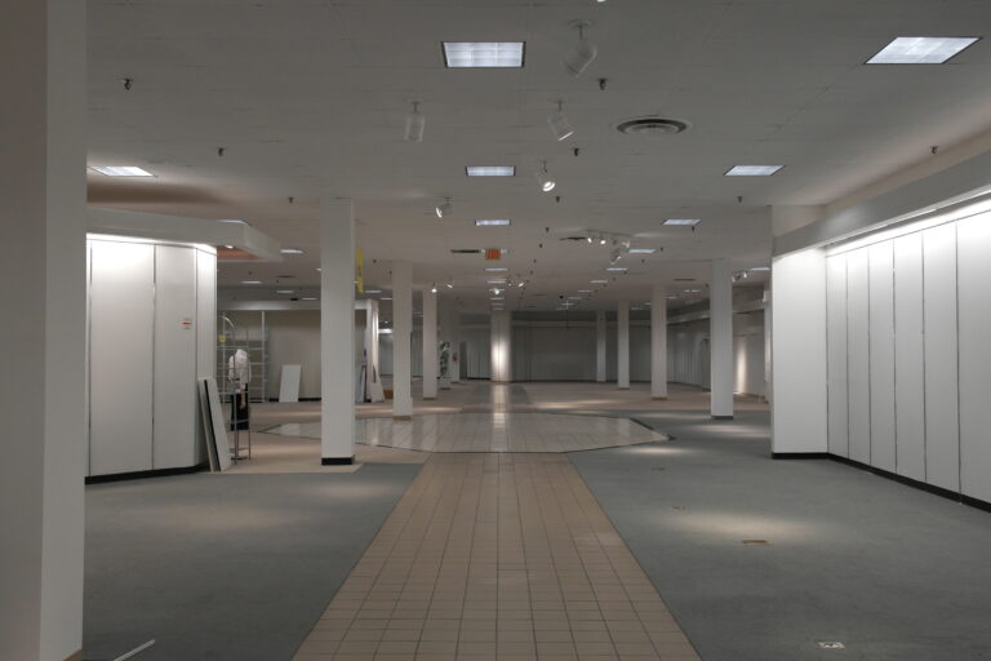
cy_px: 330
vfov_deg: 40.0
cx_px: 496
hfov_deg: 57.2
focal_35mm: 33
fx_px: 908
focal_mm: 22
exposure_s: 1/80
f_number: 3.5
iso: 400
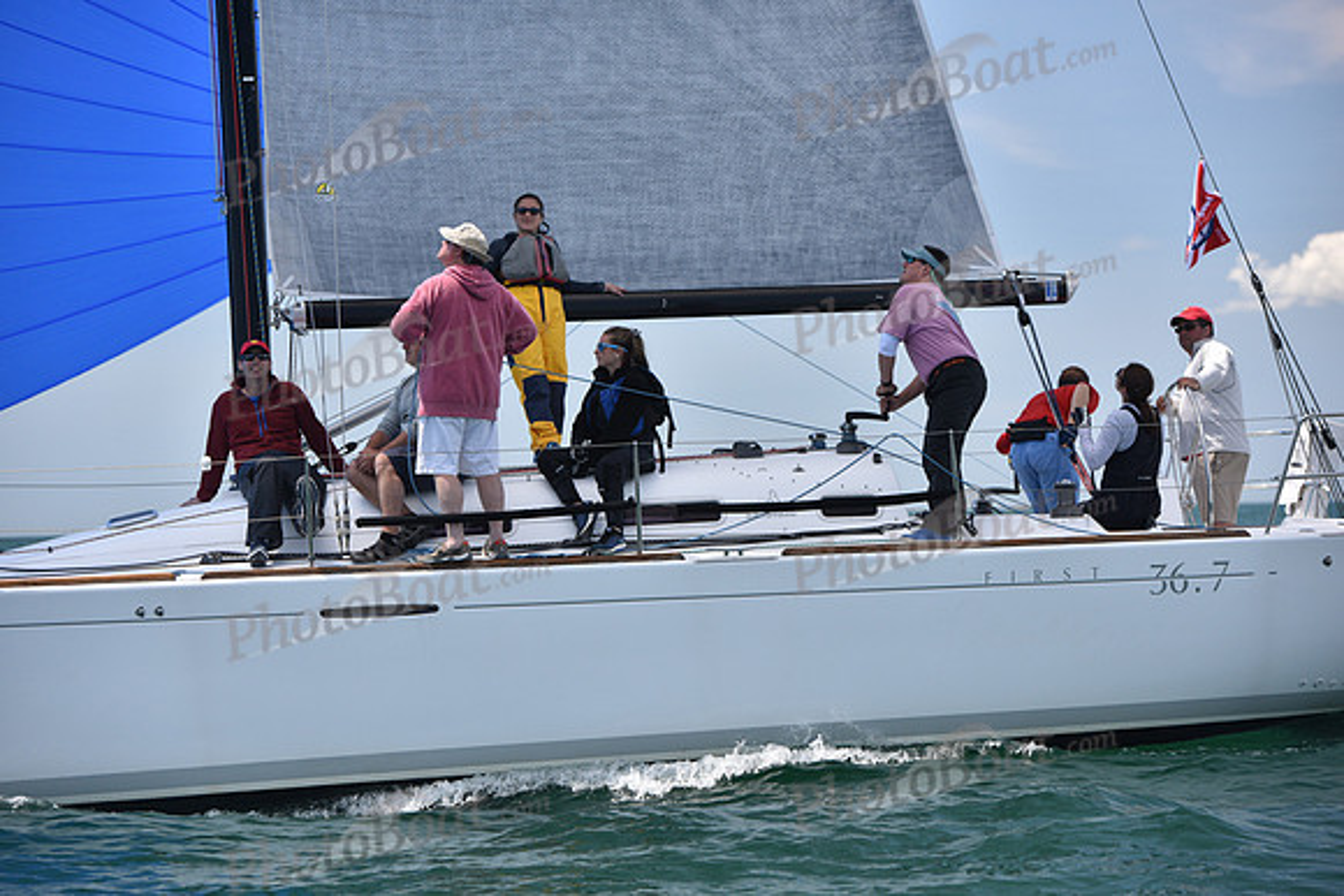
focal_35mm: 125
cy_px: 448
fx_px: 4668
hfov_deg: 16.4
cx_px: 672
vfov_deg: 11.0
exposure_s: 1/800
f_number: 5
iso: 400
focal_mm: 125
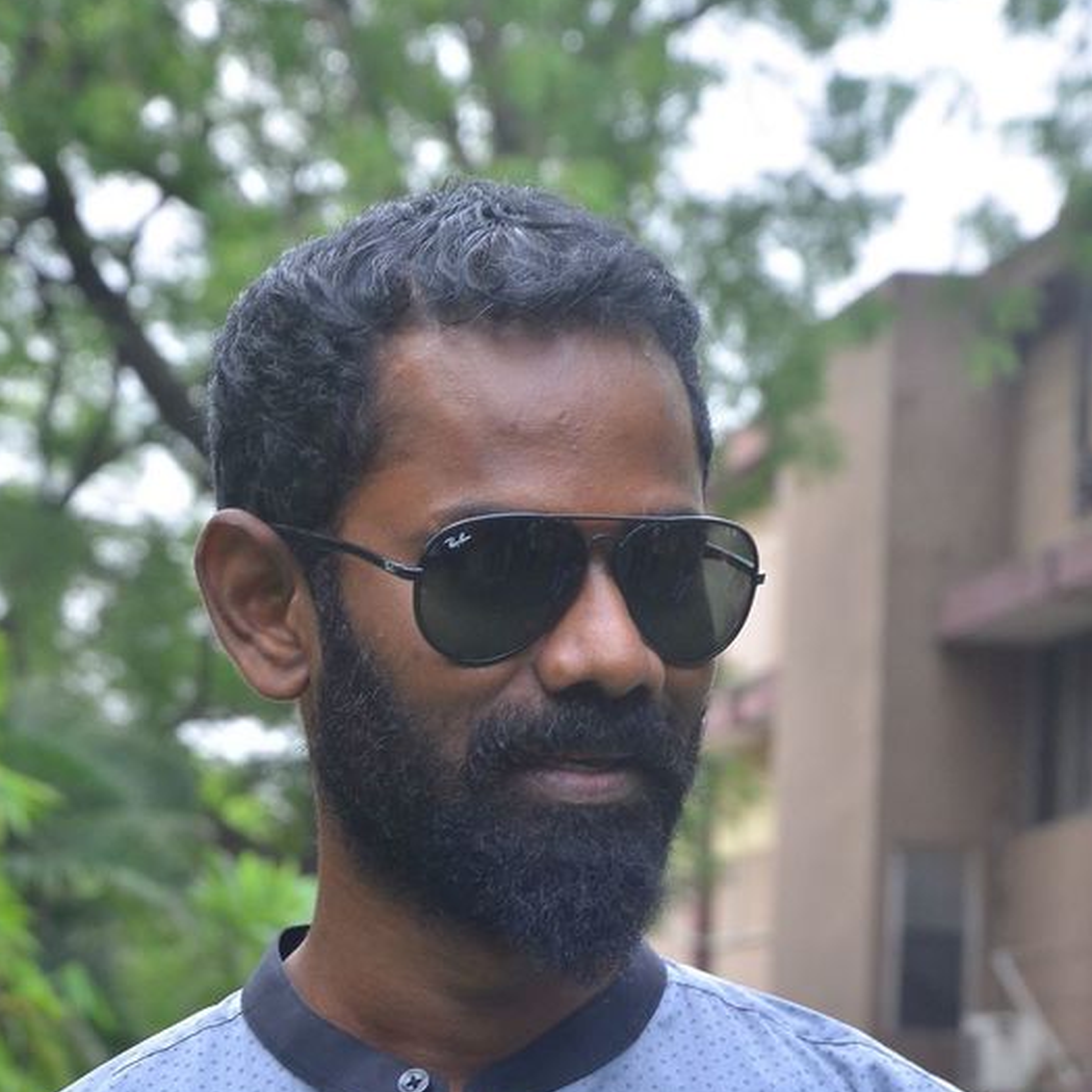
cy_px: 820
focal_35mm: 155
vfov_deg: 11.2
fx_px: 5532
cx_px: 545
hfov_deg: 11.3
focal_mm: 80
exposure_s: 1/125
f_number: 9
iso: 800
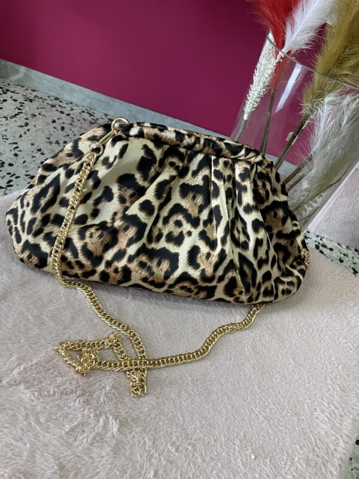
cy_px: 240
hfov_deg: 53.1
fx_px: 360
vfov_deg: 67.3
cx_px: 180
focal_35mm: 26
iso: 100
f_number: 1.6
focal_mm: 4.2
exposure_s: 1/50
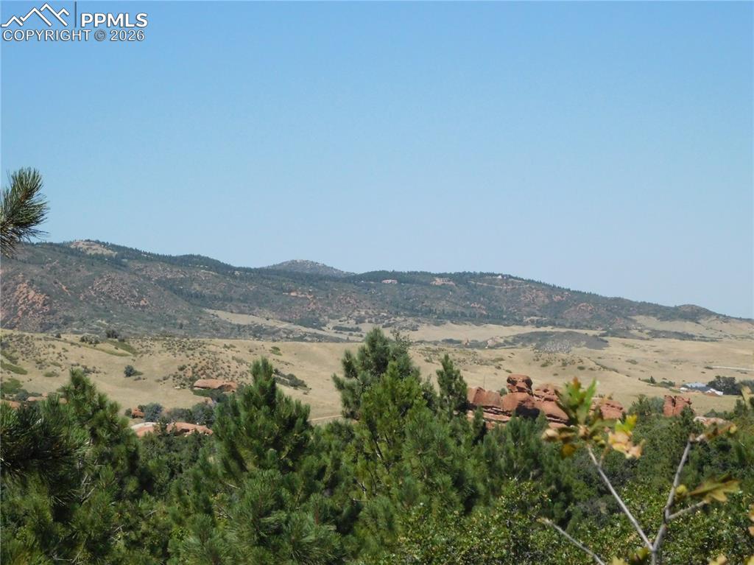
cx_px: 377
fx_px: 1981
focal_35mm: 91
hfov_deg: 21.5
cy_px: 282
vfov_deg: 16.2
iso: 800
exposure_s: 1/1500
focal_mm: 16.1
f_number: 9
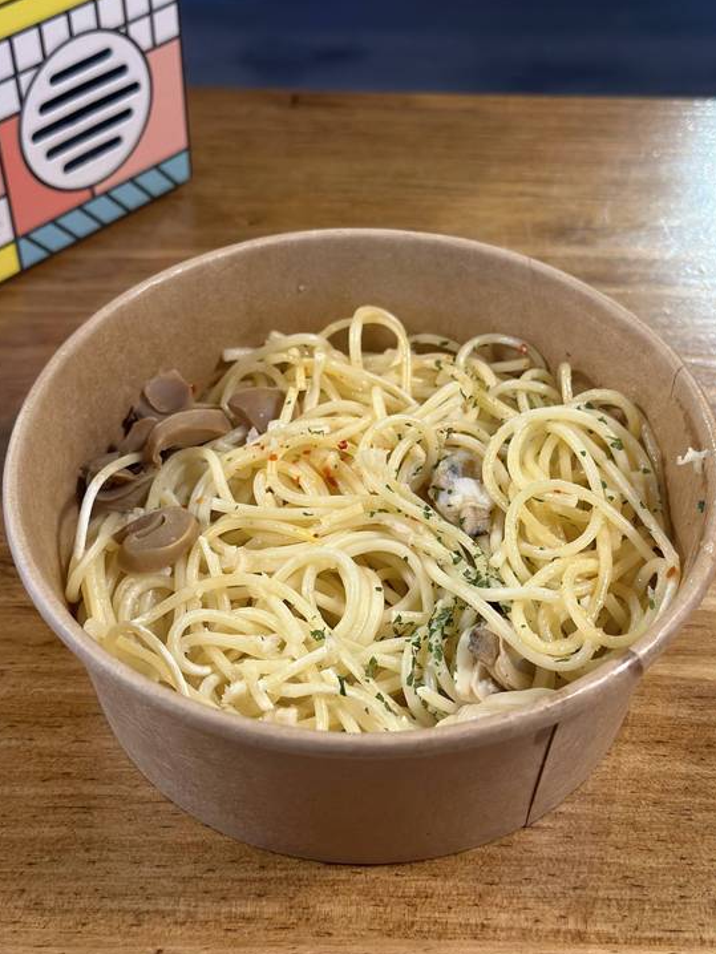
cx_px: 356
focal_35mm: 49
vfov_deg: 38.9
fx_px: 1351
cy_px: 480
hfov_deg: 29.7
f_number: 1.78
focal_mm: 6.86
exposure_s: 1/40
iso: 250
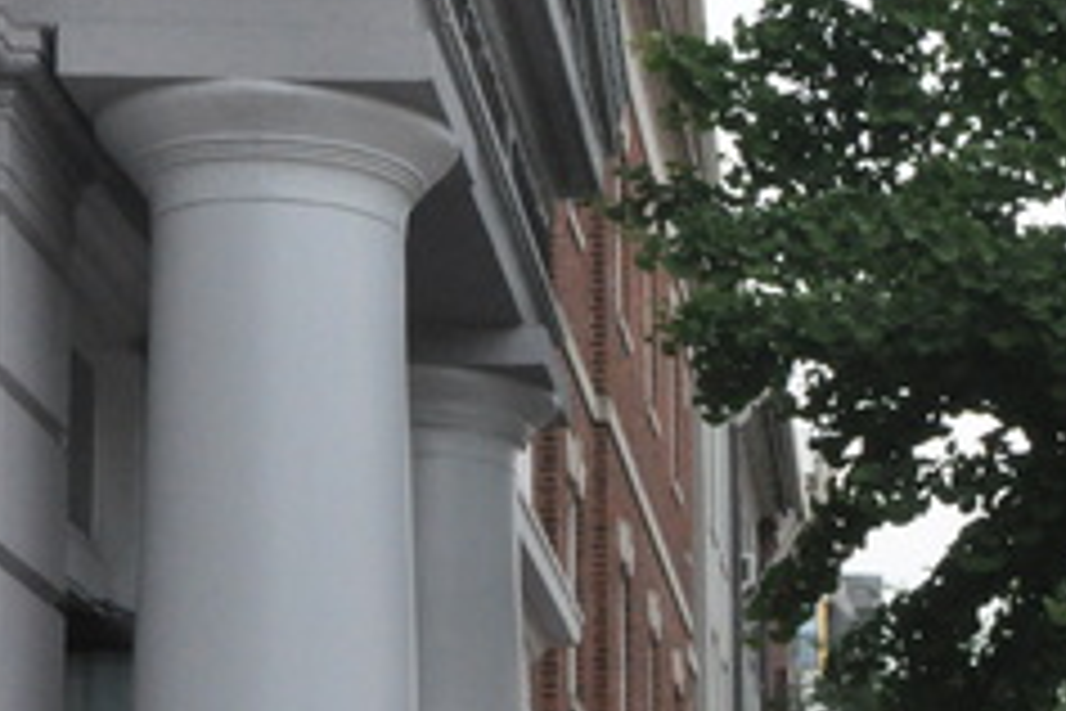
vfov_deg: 11.6
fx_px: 3464
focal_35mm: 117
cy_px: 666
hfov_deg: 16.5
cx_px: 1385
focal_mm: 28
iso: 2500
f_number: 20
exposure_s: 1/400
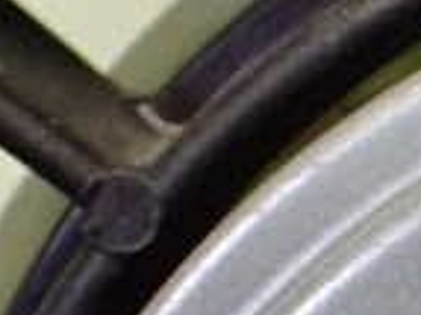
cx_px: 830
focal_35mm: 185
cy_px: 333
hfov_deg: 10.0
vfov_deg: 8.0
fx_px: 2248
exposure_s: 1/125
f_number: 2.9
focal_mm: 7.84
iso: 800
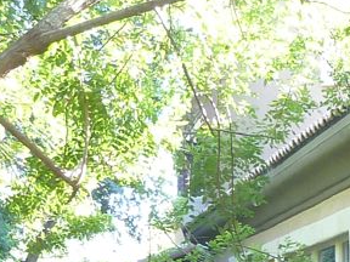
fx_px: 1405
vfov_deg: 10.2
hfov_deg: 14.2
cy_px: 438
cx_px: 236
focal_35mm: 139
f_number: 3.3
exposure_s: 1/30
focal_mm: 4.1
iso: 100
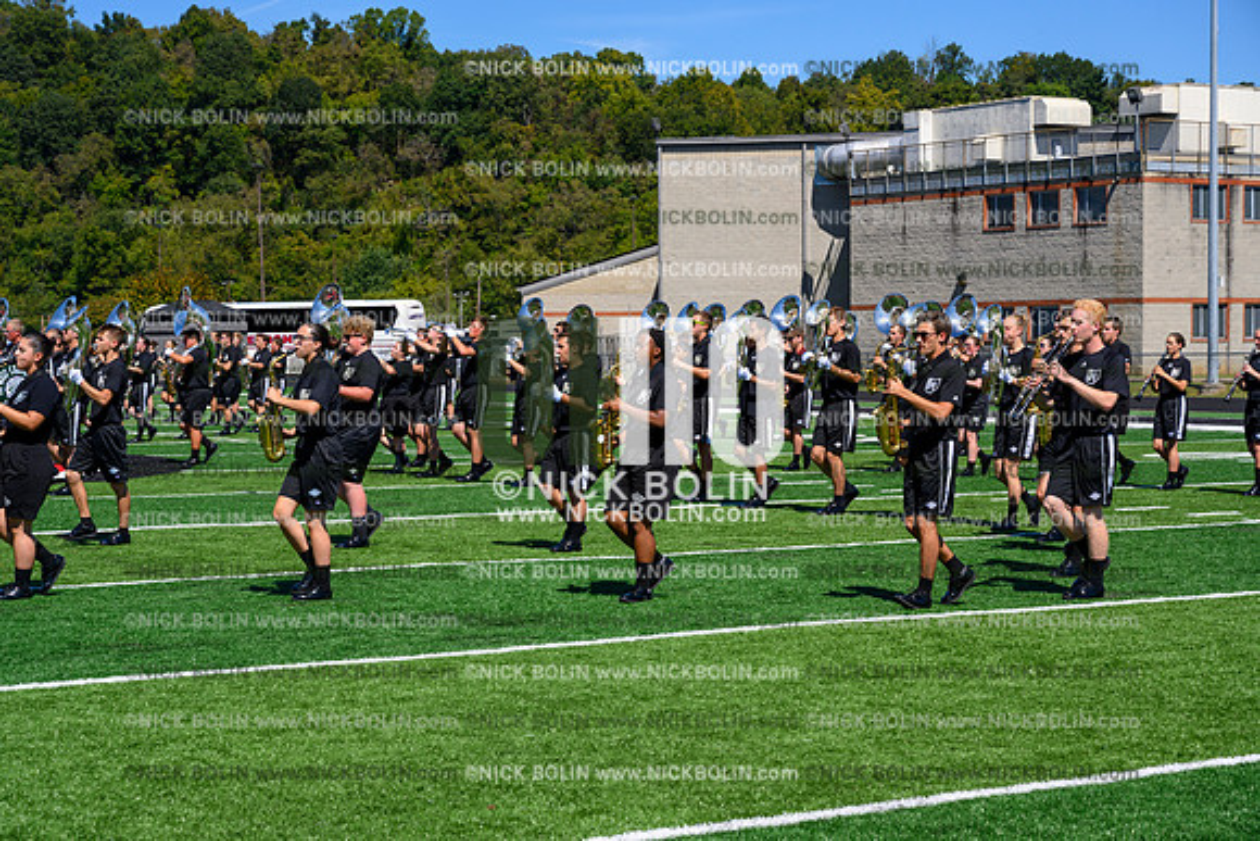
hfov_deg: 28.8
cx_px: 630
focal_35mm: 70
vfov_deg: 19.5
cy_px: 420
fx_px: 2450
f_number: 8
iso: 160
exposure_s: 1/640
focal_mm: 70
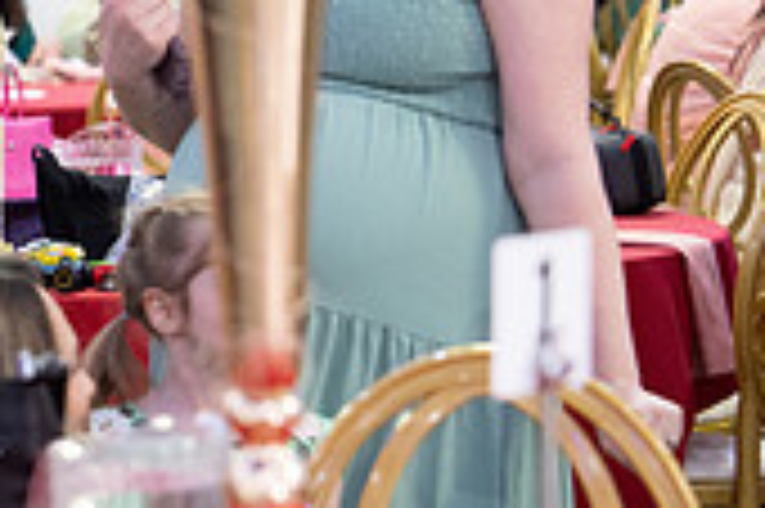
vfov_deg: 5.7
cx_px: -400
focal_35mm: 239
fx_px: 5074
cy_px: 115
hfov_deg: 8.4
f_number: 2.8
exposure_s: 1/125
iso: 3200
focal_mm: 70
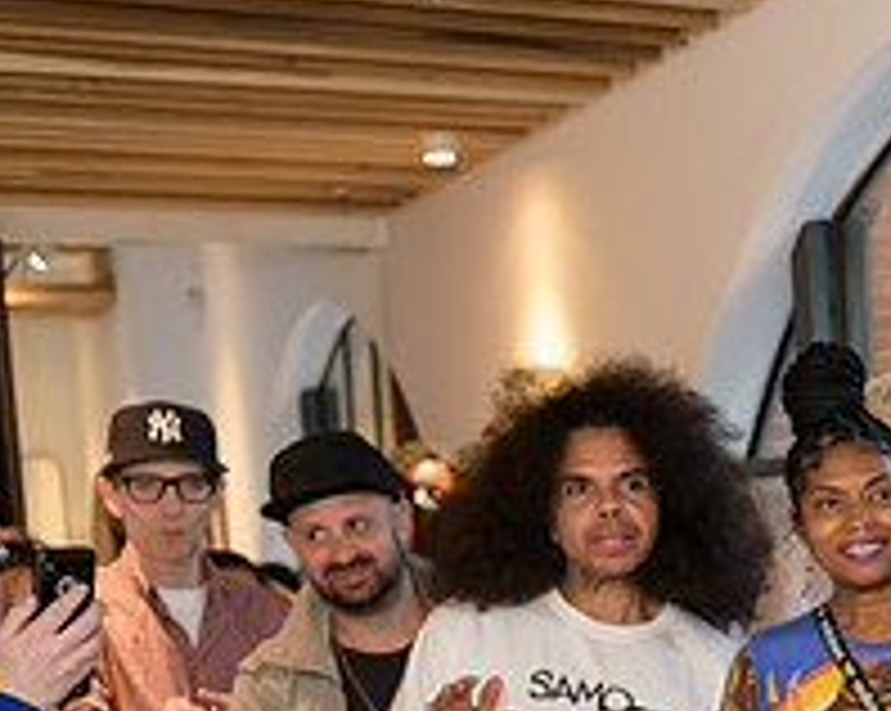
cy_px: 776
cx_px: 1102
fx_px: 2318
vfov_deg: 16.9
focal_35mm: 88
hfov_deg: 20.2
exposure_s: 1/125
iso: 800
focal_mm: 32
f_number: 3.2
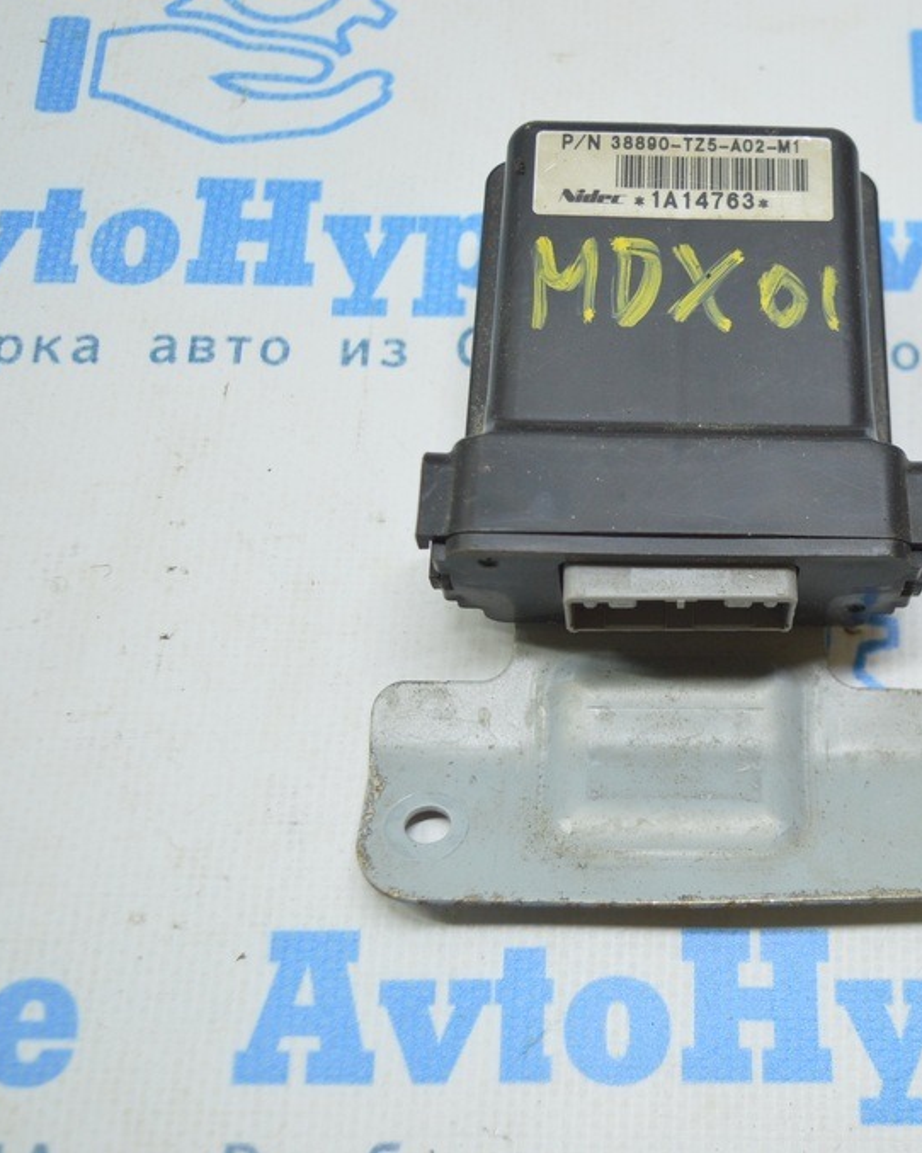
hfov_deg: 29.2
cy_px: 577
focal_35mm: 51
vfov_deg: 36.7
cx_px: 689
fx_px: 1740
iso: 400
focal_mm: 24
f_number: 4
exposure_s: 1/60
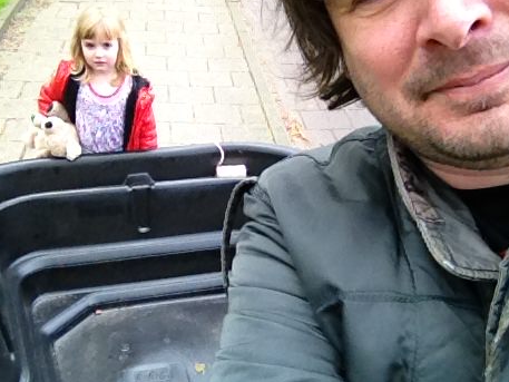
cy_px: 207
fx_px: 721
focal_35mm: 49
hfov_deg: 38.9
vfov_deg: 29.7
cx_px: 249
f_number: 2.4
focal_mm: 1.85
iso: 250
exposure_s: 1/284
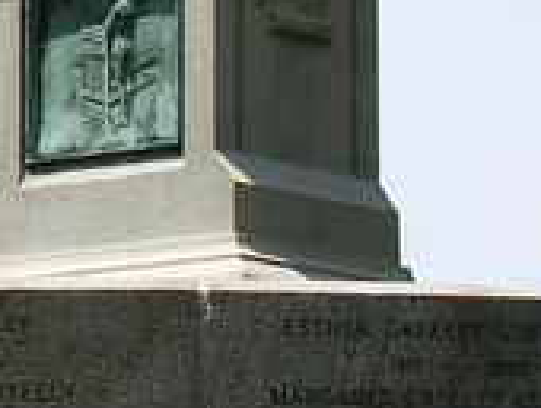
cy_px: -128
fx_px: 5165
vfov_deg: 4.5
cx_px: -446
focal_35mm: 330
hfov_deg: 5.9
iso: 50
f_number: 7.4
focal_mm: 18
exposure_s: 1/173
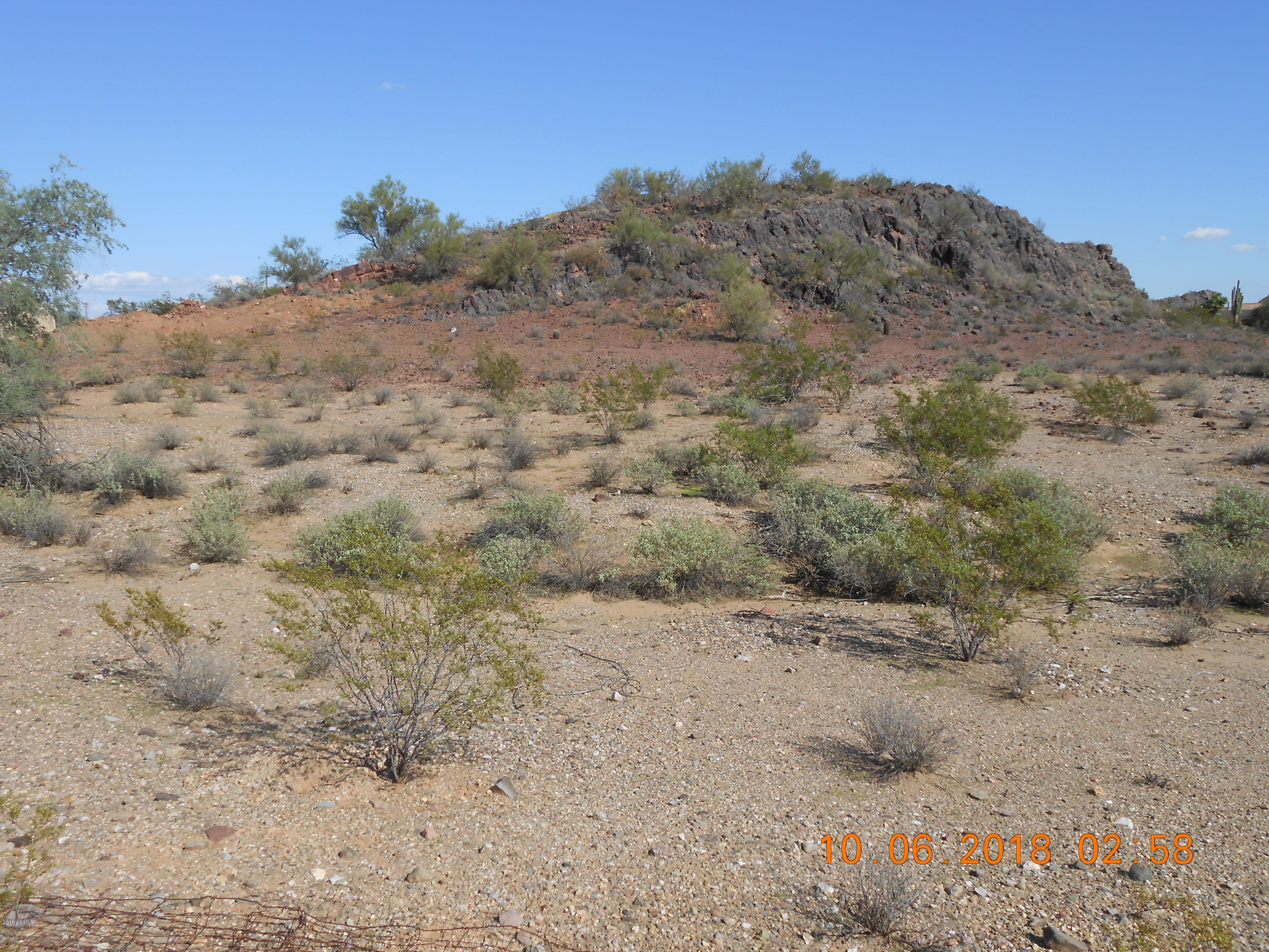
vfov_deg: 46.8
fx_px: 1100
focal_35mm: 30
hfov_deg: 60.0
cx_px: 634
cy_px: 476
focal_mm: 5.3
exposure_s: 1/1000
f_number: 3.8
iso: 80
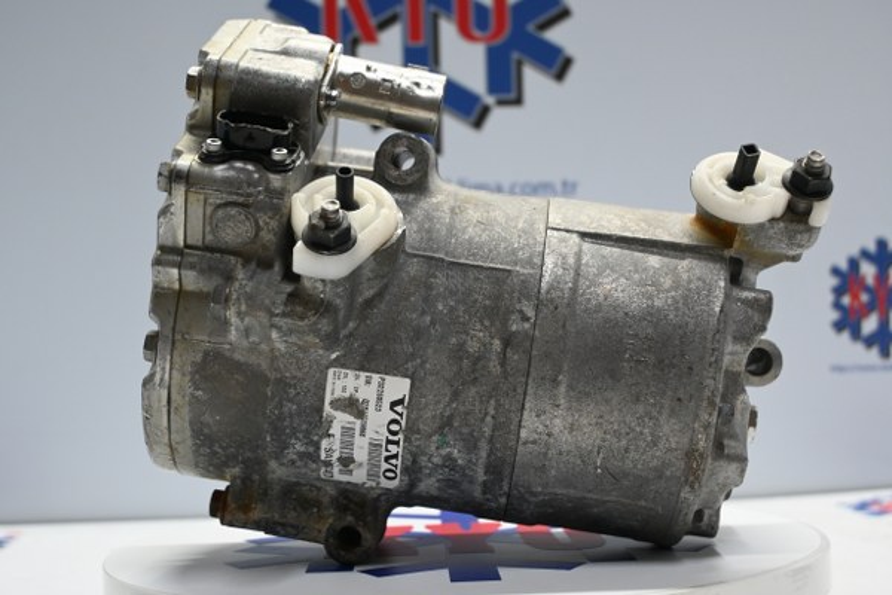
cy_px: 298
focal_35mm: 51
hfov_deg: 38.9
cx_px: 446
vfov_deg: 26.5
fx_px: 1264
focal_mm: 34
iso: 800
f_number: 5
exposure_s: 1/50
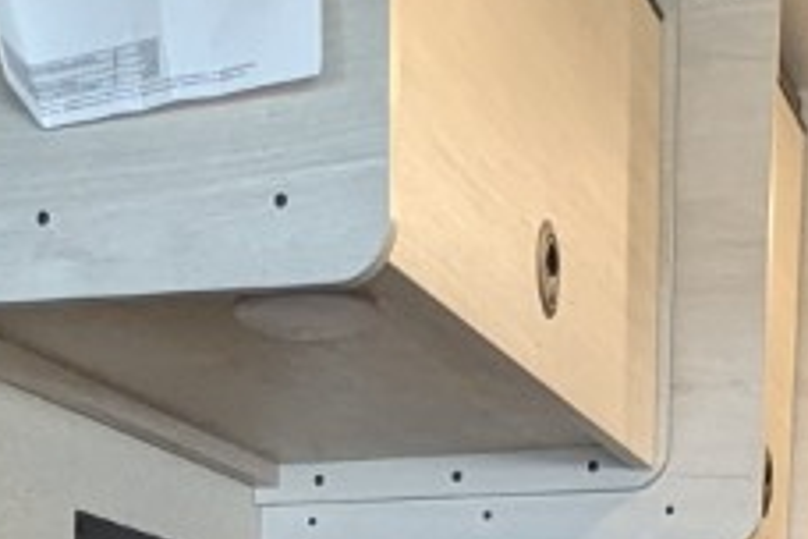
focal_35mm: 102
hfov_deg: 20.0
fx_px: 2289
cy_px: 1358
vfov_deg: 11.0
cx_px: 438
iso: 283
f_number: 2.2
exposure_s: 1/49.2
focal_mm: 2.35
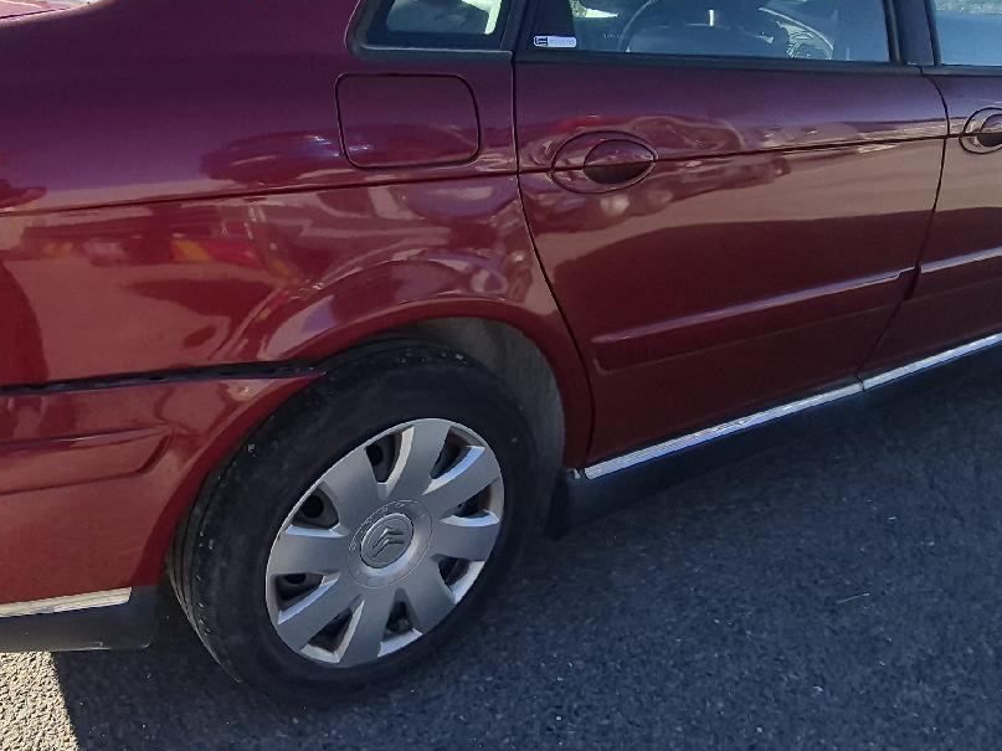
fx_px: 839
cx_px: 333
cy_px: 312
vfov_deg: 48.0
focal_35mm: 29
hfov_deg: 60.2
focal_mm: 1.74
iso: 40
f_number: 2.2
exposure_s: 1/1111
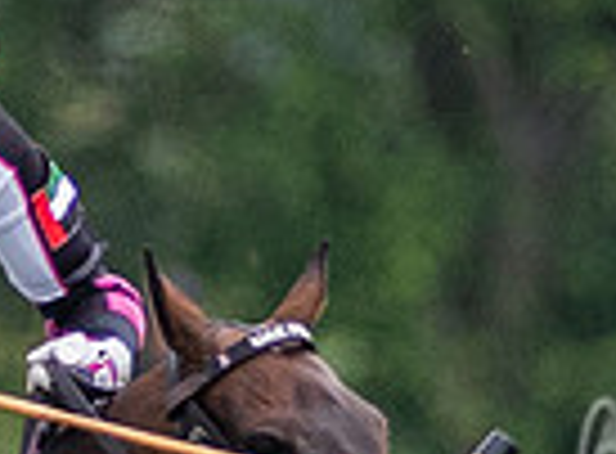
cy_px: 1250
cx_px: -972
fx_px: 87496
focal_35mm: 4947
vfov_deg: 0.3
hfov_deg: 0.4
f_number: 2.8
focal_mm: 300
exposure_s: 1/5000
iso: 400
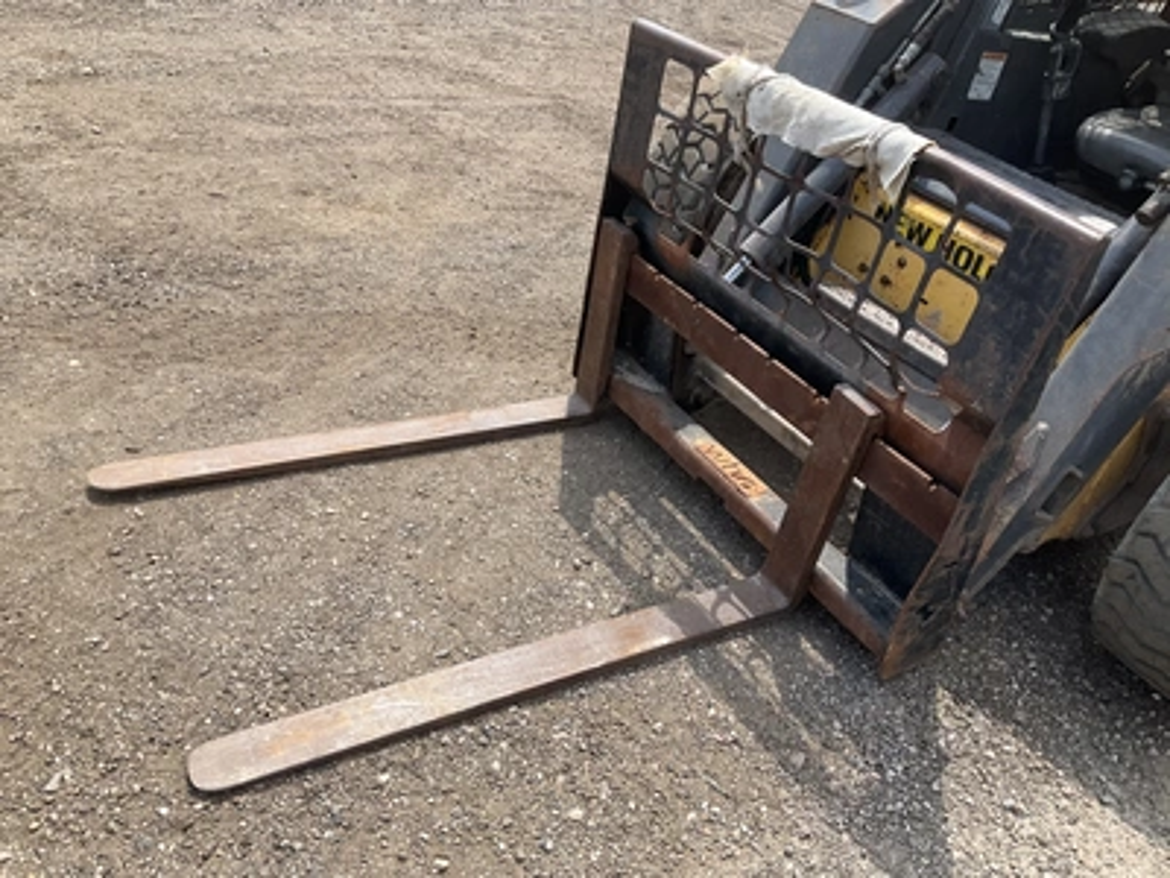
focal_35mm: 29
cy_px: 439
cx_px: 585
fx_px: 980
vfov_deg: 48.2
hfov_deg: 61.7
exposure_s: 1/816
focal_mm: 3
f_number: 1.8
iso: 25
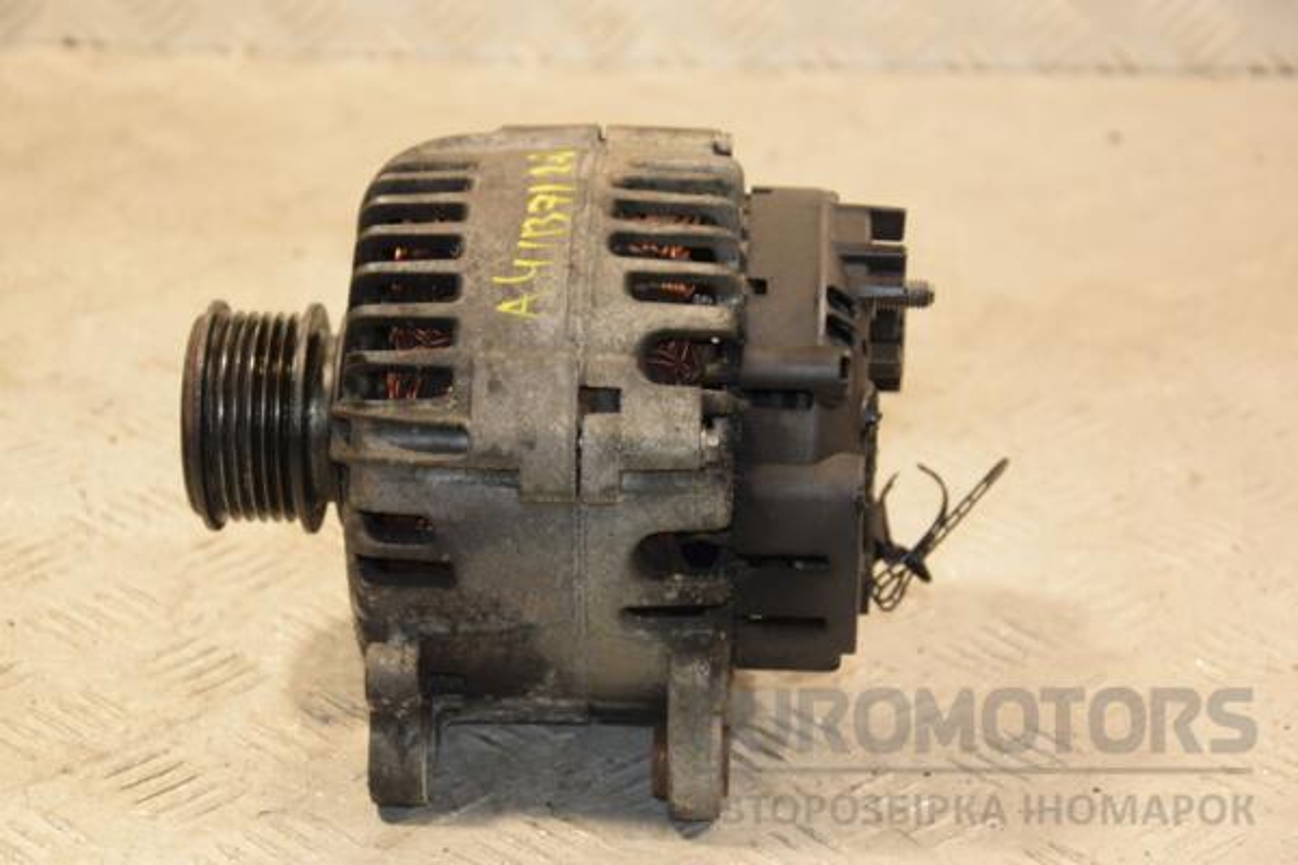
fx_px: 3353
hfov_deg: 21.9
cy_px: 432
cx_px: 649
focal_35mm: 93
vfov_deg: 14.7
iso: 800
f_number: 5.3
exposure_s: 1/100
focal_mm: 62
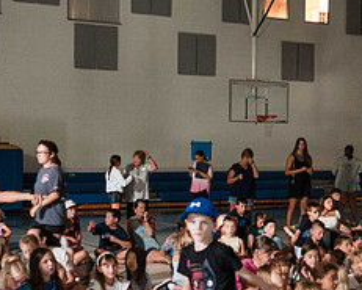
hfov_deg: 25.4
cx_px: 172
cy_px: 194
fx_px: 804
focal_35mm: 75
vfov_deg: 20.4
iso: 8000
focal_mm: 30
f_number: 4
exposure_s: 1/60
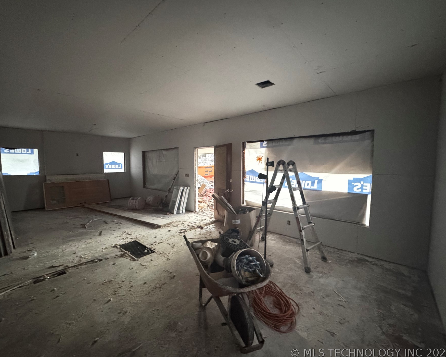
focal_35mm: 15
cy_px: 178
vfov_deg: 84.0
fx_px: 198
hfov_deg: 96.7
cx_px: 210
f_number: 2.2
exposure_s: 1/15
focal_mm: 2.22
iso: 3200
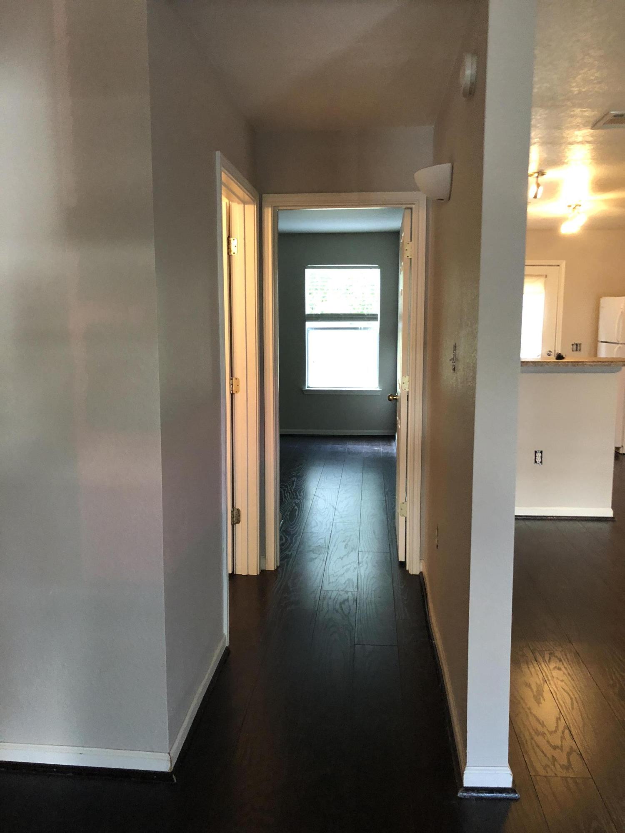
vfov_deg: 63.4
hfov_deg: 49.7
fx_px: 674
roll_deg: +0.6
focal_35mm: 28
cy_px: 416
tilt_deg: -7.7
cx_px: 312
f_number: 1.8
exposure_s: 1/15
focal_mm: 4
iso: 100
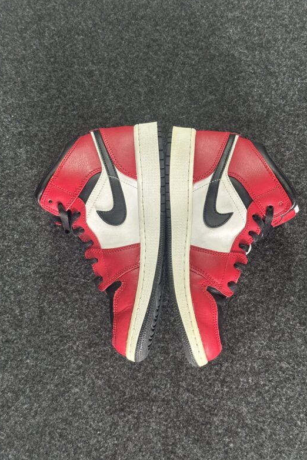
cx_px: 169
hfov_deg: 26.5
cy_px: 227
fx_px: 652
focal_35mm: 51
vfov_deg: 38.9
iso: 250
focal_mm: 6.86
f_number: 1.78
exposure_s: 1/50
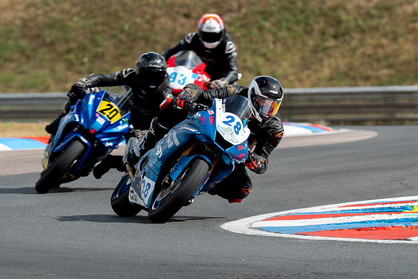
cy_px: 129
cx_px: 205
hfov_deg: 3.9
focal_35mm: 527
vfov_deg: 2.6
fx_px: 6121
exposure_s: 1/400
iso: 125
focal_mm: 400
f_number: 8
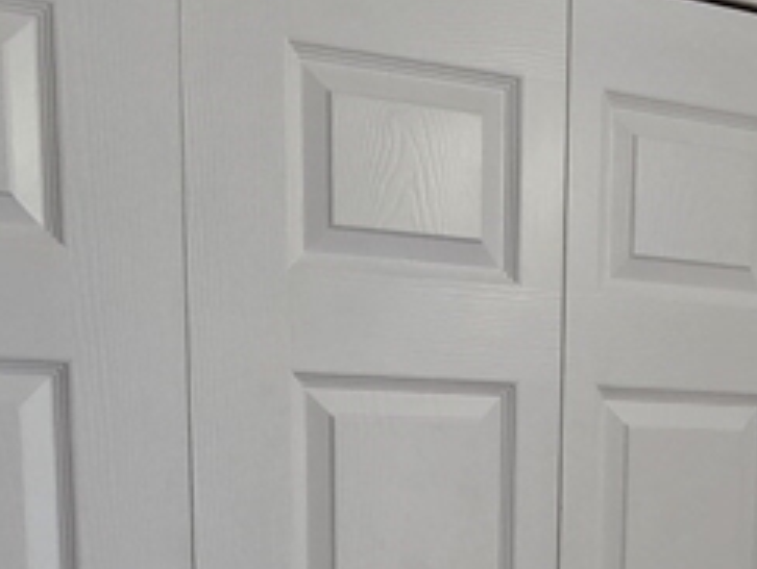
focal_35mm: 55
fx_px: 1204
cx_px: 610
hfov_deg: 33.8
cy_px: 669
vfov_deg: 24.3
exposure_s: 1/60
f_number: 2.2
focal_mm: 2.2
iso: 80
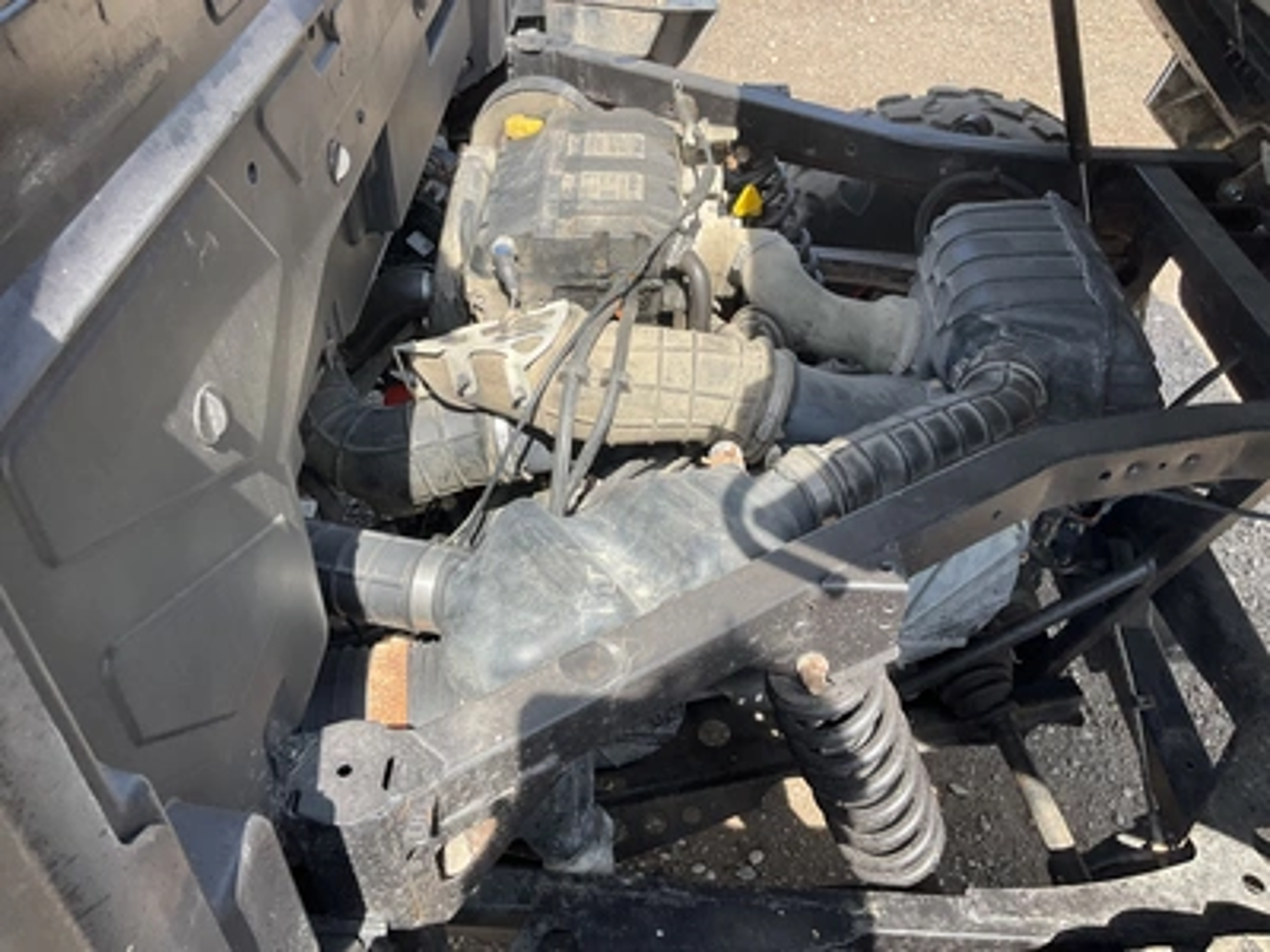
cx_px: 635
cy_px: 476
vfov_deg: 48.2
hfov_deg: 61.7
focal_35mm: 29
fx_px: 1064
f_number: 1.8
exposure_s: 1/412
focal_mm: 3
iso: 25
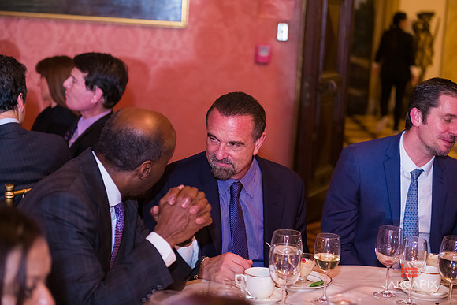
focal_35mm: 70
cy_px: 152
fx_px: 889
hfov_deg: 28.8
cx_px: 228
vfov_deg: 19.5
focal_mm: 70
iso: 3200
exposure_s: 1/100
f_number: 3.2
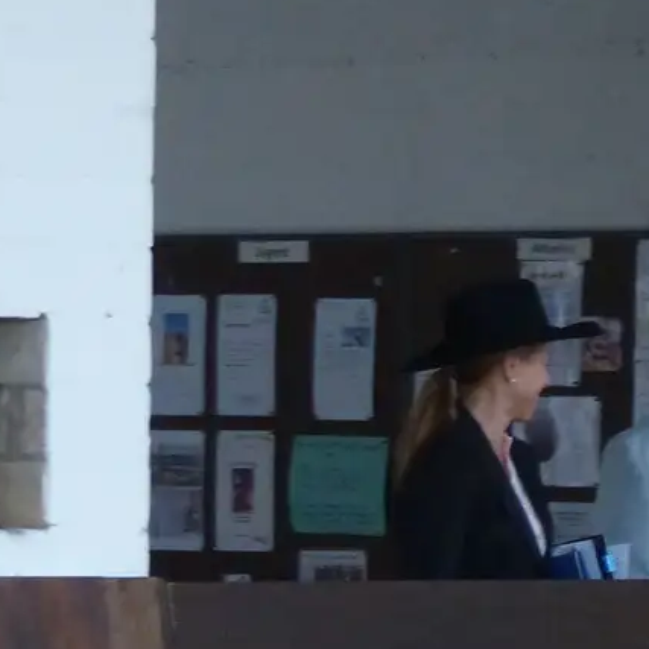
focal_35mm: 447
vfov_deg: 3.9
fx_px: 9482
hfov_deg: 3.9
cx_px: 1388
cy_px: 531
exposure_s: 1/160
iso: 400
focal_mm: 19.6
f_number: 2.8
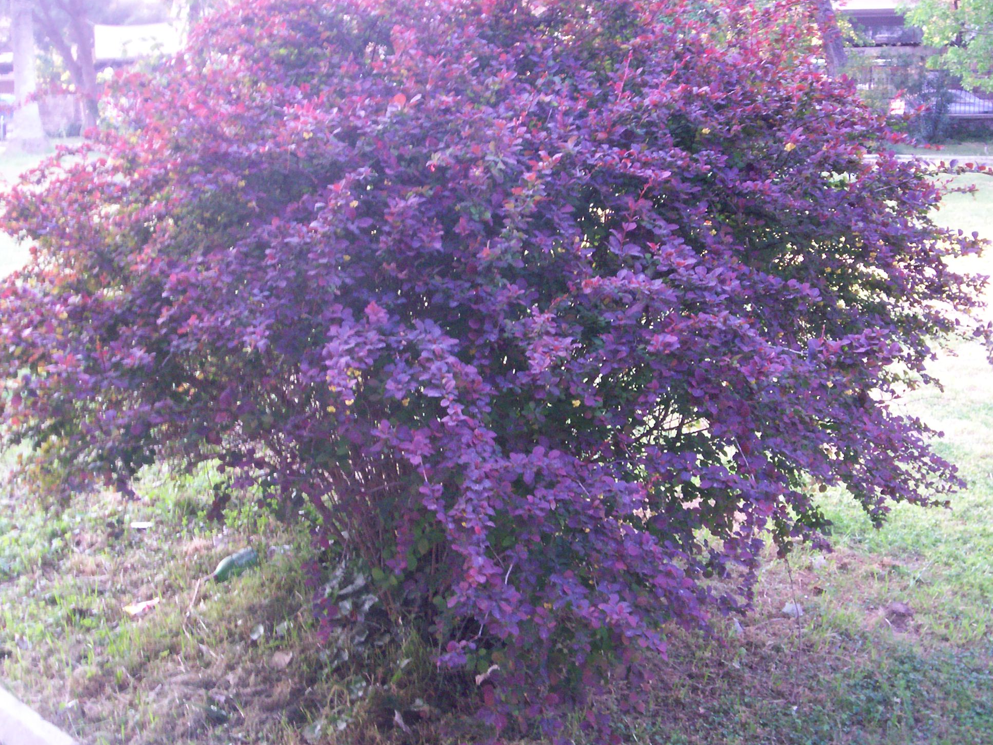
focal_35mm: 43
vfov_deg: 33.5
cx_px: 494
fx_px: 1234
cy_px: 311
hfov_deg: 43.8
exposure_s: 1/13
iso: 140
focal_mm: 5.9
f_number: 4.5
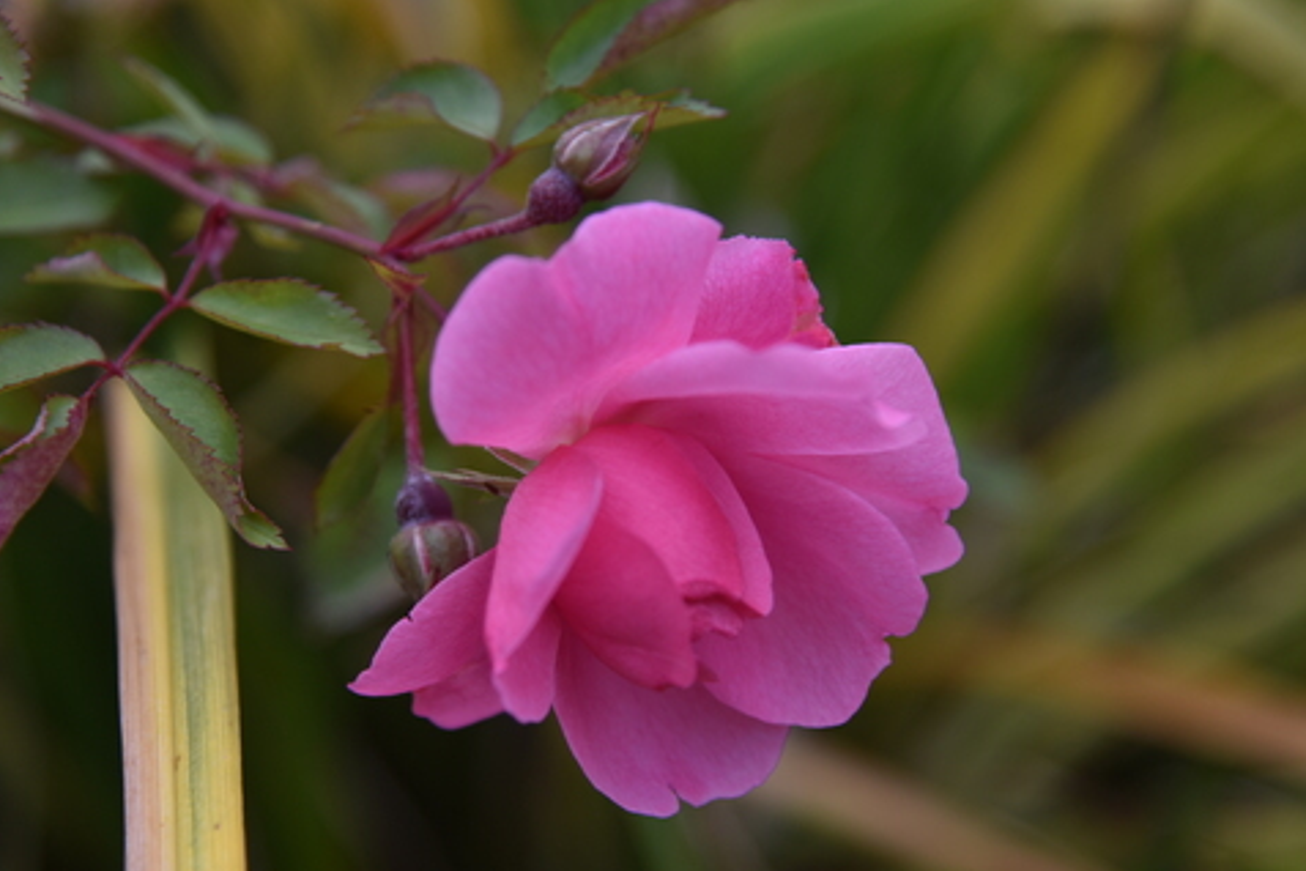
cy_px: 452
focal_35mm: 151
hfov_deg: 13.6
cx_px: 649
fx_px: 5478
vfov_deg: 9.1
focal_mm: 120
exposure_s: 1/640
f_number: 4
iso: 200
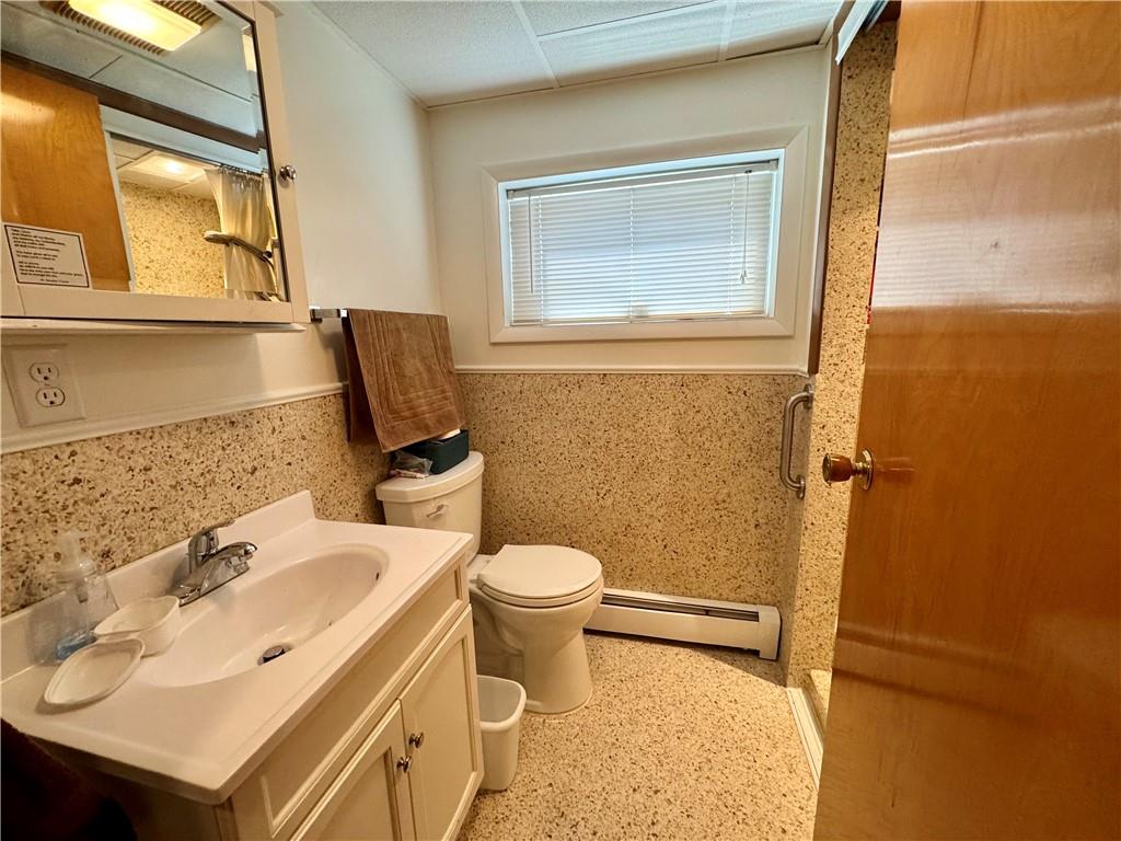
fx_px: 453
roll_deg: +2.4
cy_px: 420
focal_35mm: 14
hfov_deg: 102.1
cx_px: 560
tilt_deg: -9.9
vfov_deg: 85.7
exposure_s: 1/120
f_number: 2.2
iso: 200
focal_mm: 2.22
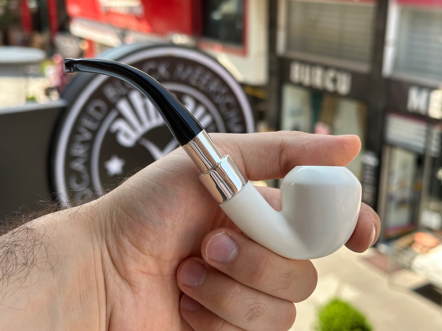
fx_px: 613
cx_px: 221
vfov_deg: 30.3
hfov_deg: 39.7
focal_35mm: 48
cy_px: 166
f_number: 1.78
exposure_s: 1/646
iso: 64
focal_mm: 6.86
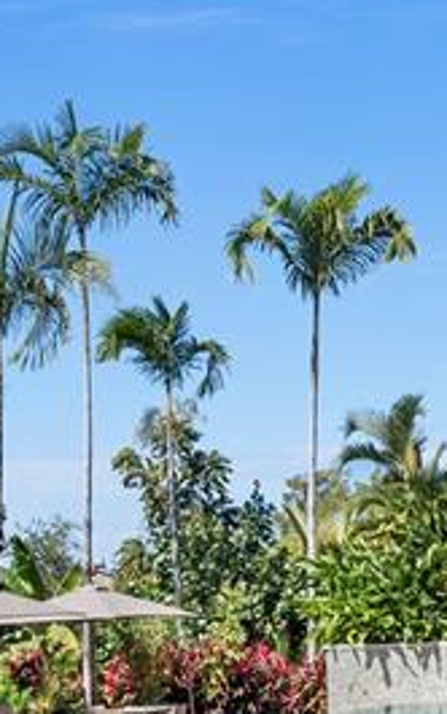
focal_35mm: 59
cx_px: 304
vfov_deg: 31.3
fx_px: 1148
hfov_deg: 21.9
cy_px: 752
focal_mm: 10
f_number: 8
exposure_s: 1/200
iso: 125
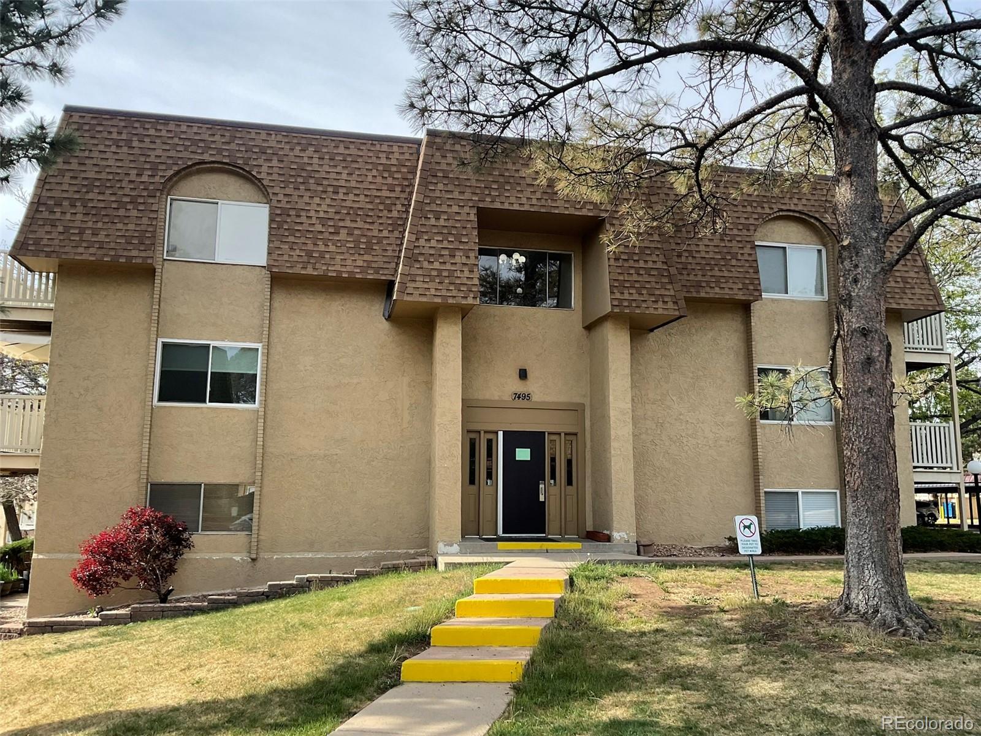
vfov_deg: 48.2
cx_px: 490
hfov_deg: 61.7
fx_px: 822
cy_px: 368
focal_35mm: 29
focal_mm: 3
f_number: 1.8
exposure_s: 1/454
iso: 16
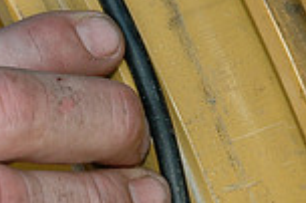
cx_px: 107
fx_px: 3405
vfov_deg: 3.4
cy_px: 131
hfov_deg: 5.1
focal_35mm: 401
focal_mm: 70
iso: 400
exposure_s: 1/100
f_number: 5
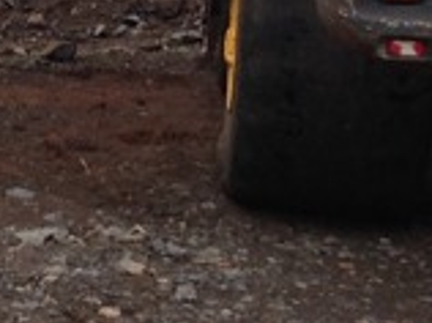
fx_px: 2206
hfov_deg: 10.1
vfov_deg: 8.3
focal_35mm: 177
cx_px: -525
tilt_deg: +0.1
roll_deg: +1.5
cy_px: -71
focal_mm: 4.28
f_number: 2.4
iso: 50
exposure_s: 1/420
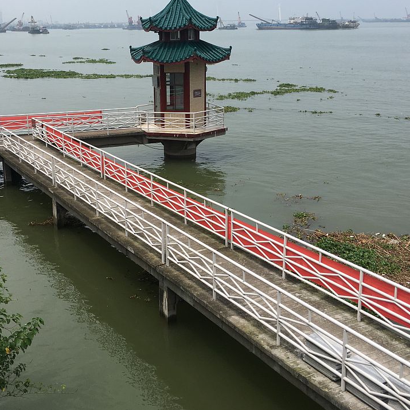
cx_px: 176
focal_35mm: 43
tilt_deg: -11.5
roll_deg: +0.3
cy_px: 163
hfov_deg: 39.1
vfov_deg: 39.0
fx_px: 576
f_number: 2.2
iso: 25
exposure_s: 1/2137
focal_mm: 4.15
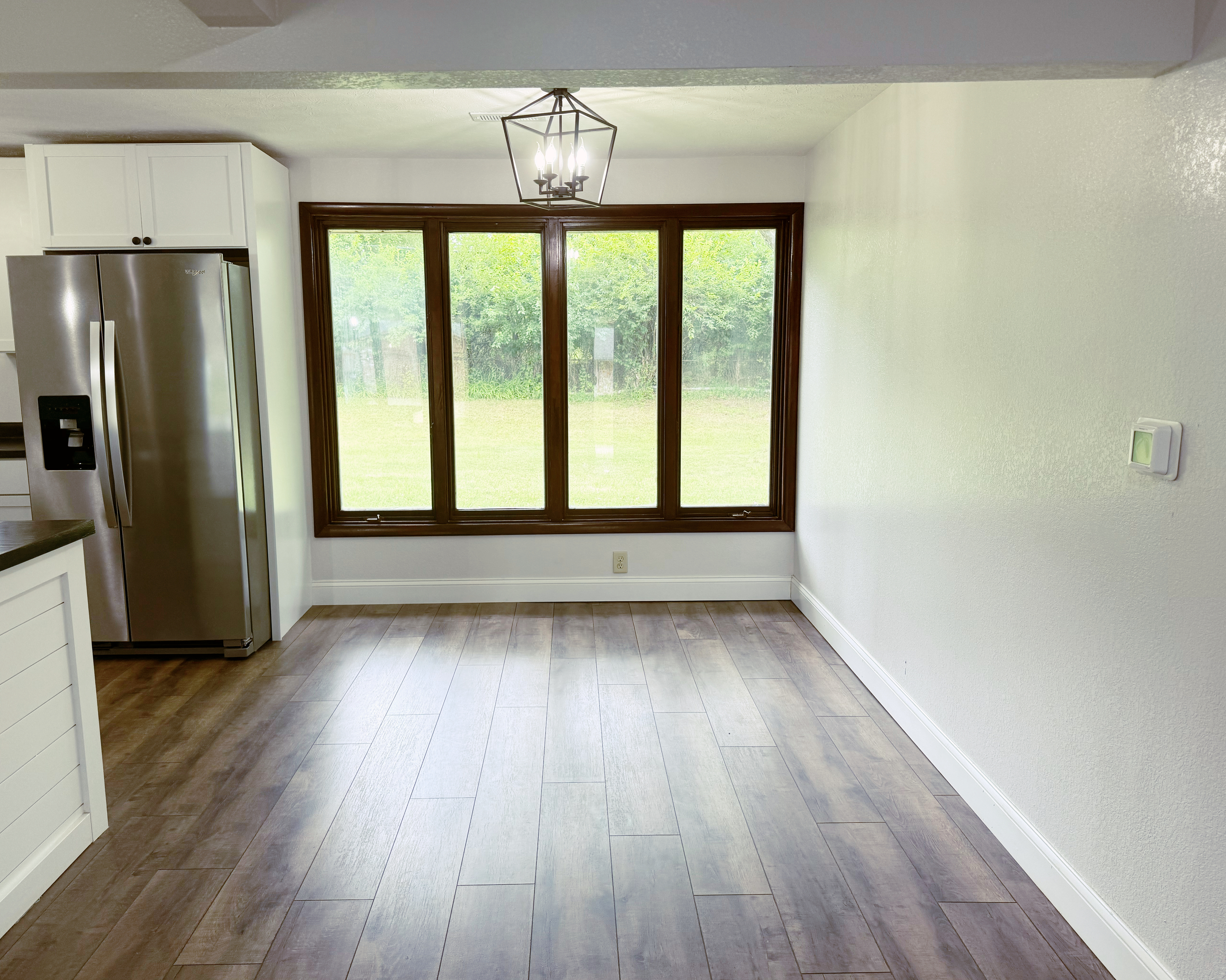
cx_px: 590
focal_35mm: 26
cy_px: 490
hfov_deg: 66.0
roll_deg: +0.2
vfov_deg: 54.9
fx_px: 943
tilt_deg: -8.4
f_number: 1.78
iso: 80
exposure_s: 1/120
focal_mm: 6.76
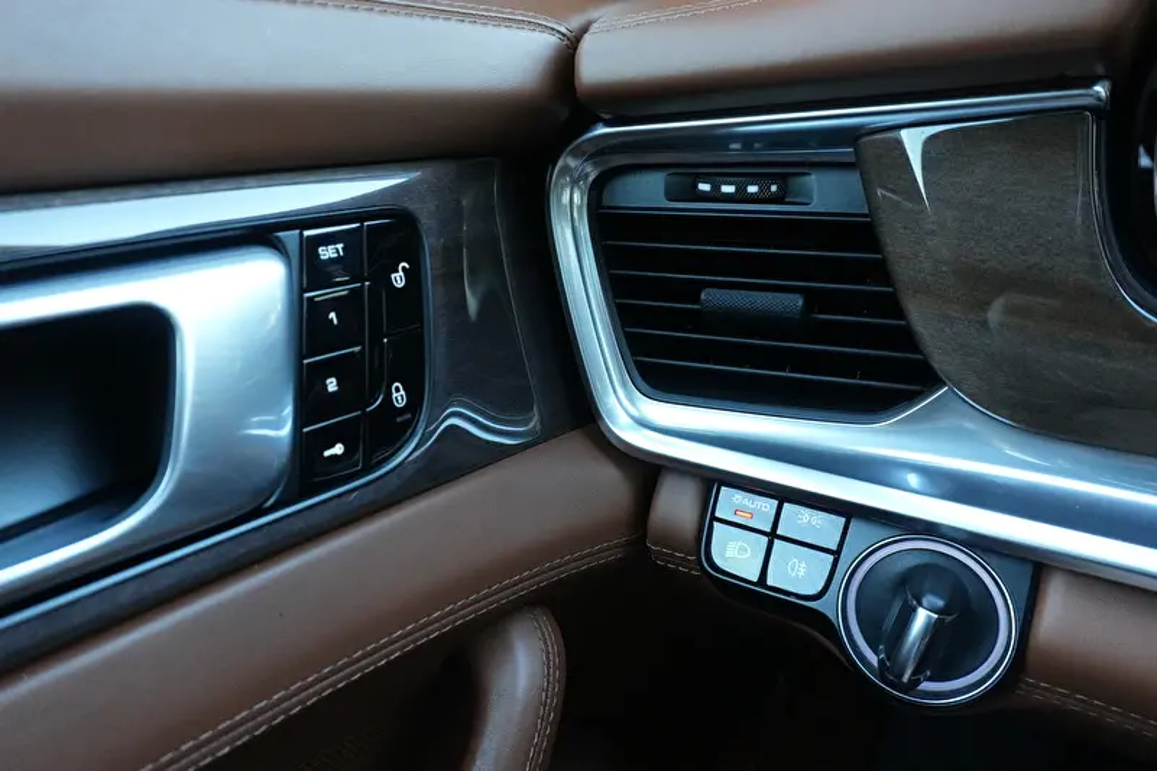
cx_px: 578
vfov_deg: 53.1
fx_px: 771
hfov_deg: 73.8
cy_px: 386
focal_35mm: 24
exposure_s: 1/160
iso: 5000
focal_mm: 16
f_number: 3.5
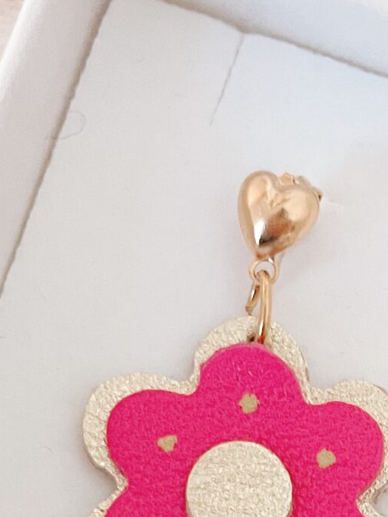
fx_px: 1465
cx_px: 429
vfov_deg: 18.1
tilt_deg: -79.7
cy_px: 750
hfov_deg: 14.7
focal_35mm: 98
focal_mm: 4.2
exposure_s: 1/60
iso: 250
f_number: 1.6
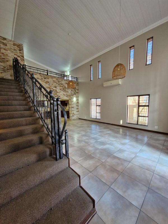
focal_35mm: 13
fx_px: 84
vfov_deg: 106.2
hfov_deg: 89.9
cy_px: 112
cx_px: 84
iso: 160
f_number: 2.2
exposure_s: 1/50
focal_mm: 1.74
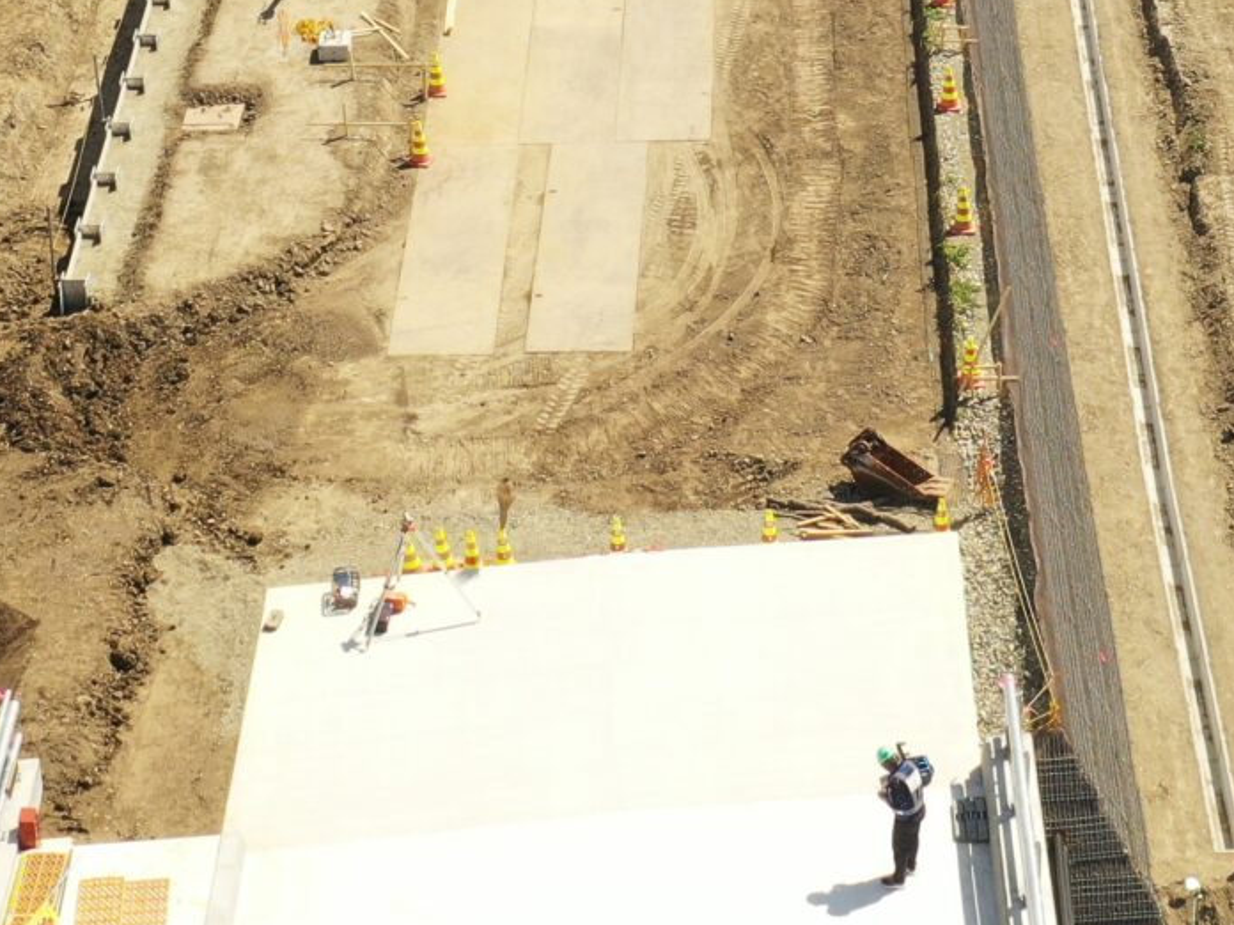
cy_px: -267
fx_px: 3529
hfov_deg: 19.7
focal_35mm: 99
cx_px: 901
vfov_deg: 14.3
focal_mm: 10.26
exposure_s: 1/400
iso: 100
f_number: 5.6
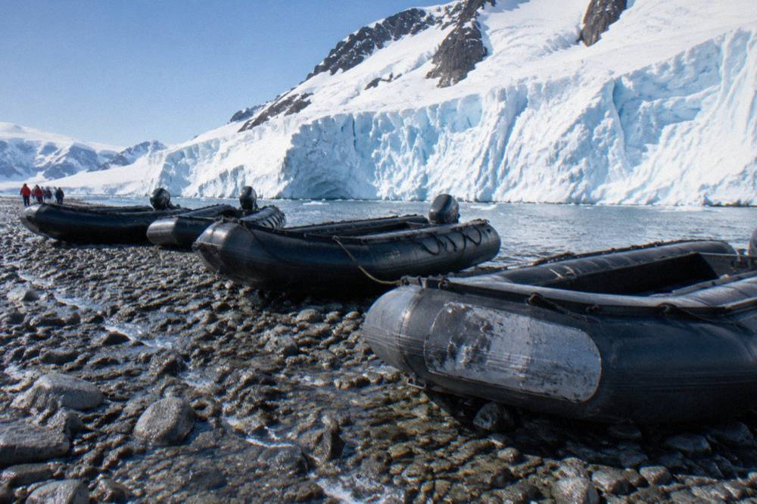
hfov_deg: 41.1
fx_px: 1009
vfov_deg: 28.1
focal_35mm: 48
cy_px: 252
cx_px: 378
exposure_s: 1/500
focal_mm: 48
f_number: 5.6
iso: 320
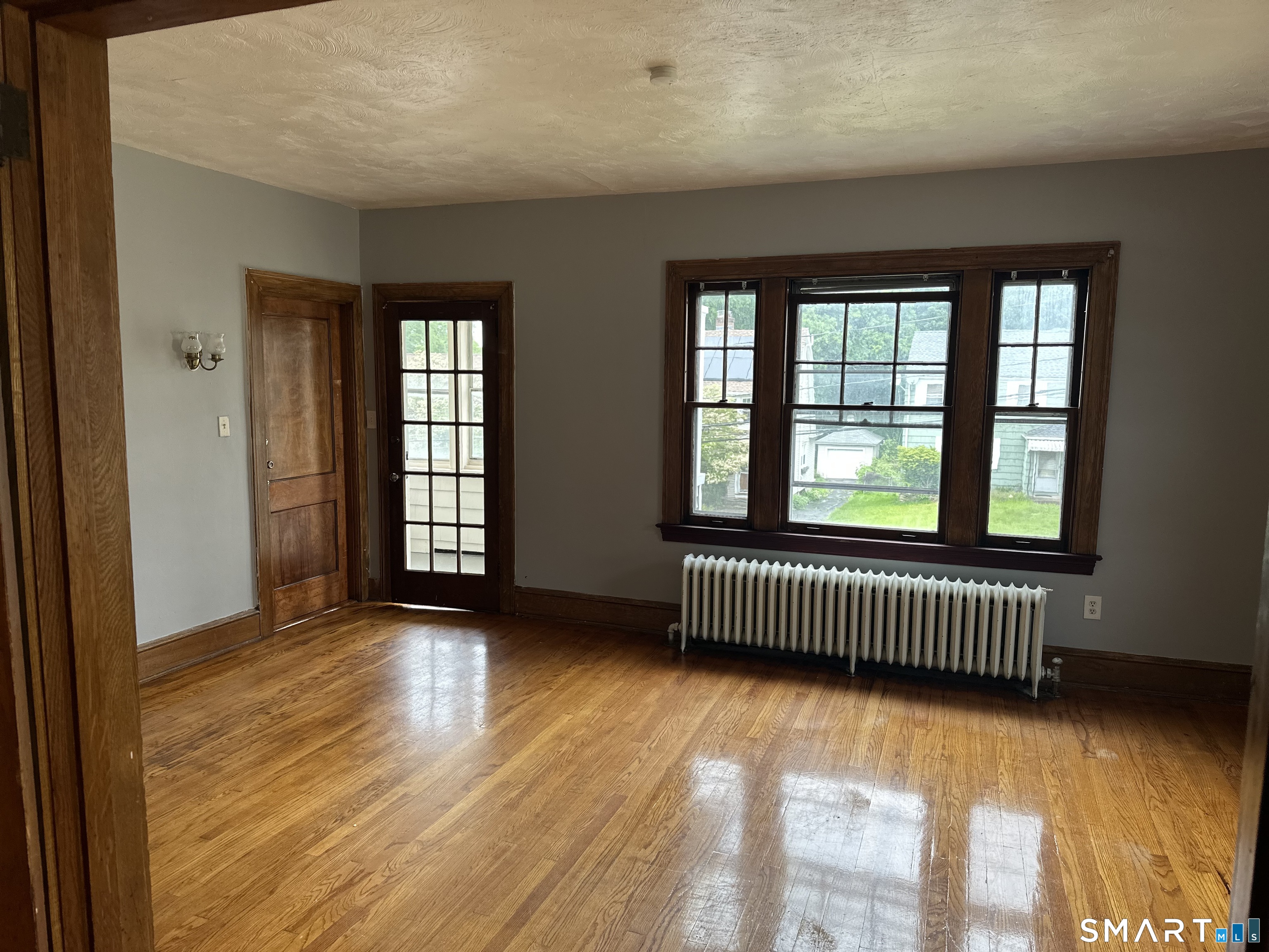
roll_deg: -0.8
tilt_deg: -6.6
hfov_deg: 71.6
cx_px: 634
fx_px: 880
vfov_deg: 56.8
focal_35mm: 24
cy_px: 476
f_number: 1.78
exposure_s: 1/121
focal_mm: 6.86
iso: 100
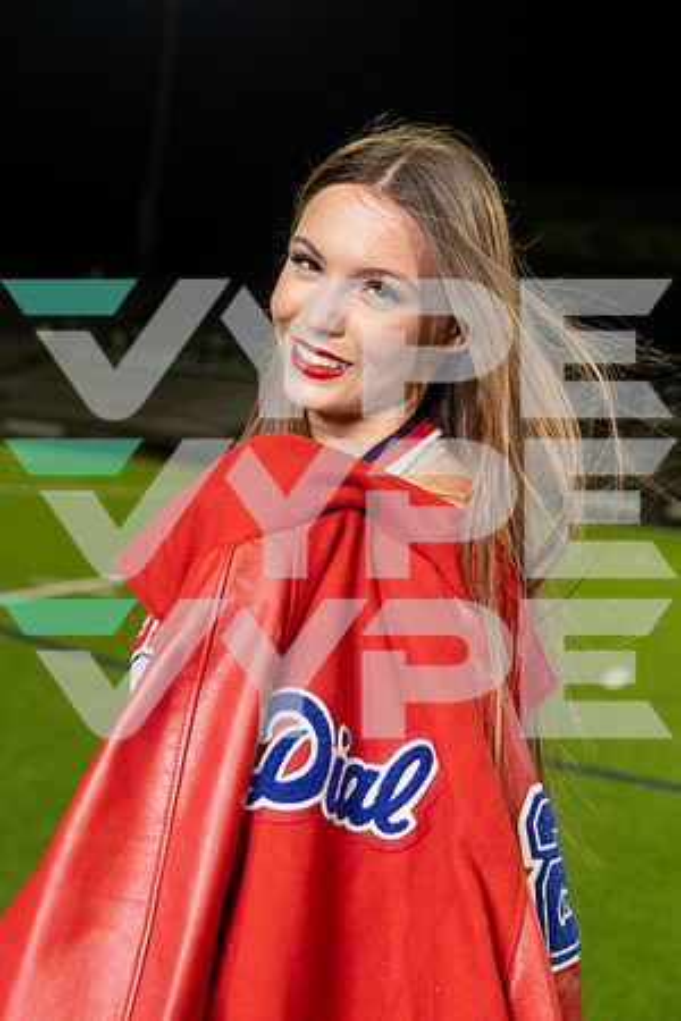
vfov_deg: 39.6
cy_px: 510
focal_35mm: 50
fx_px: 1419
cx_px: 340
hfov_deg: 27.0
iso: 640
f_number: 4.5
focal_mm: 50
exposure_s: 1/250
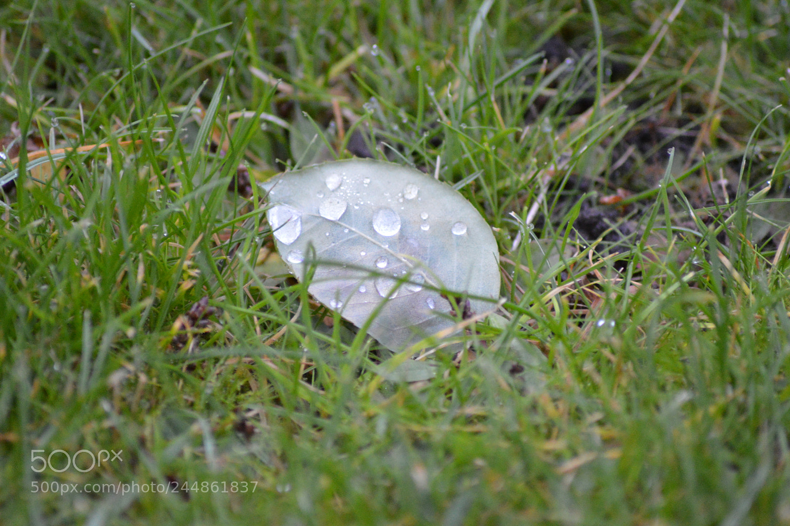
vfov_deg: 4.0
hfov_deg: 6.0
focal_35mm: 345
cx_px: 395
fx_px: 7564
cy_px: 263
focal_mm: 230
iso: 3200
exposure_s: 1/15
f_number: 5
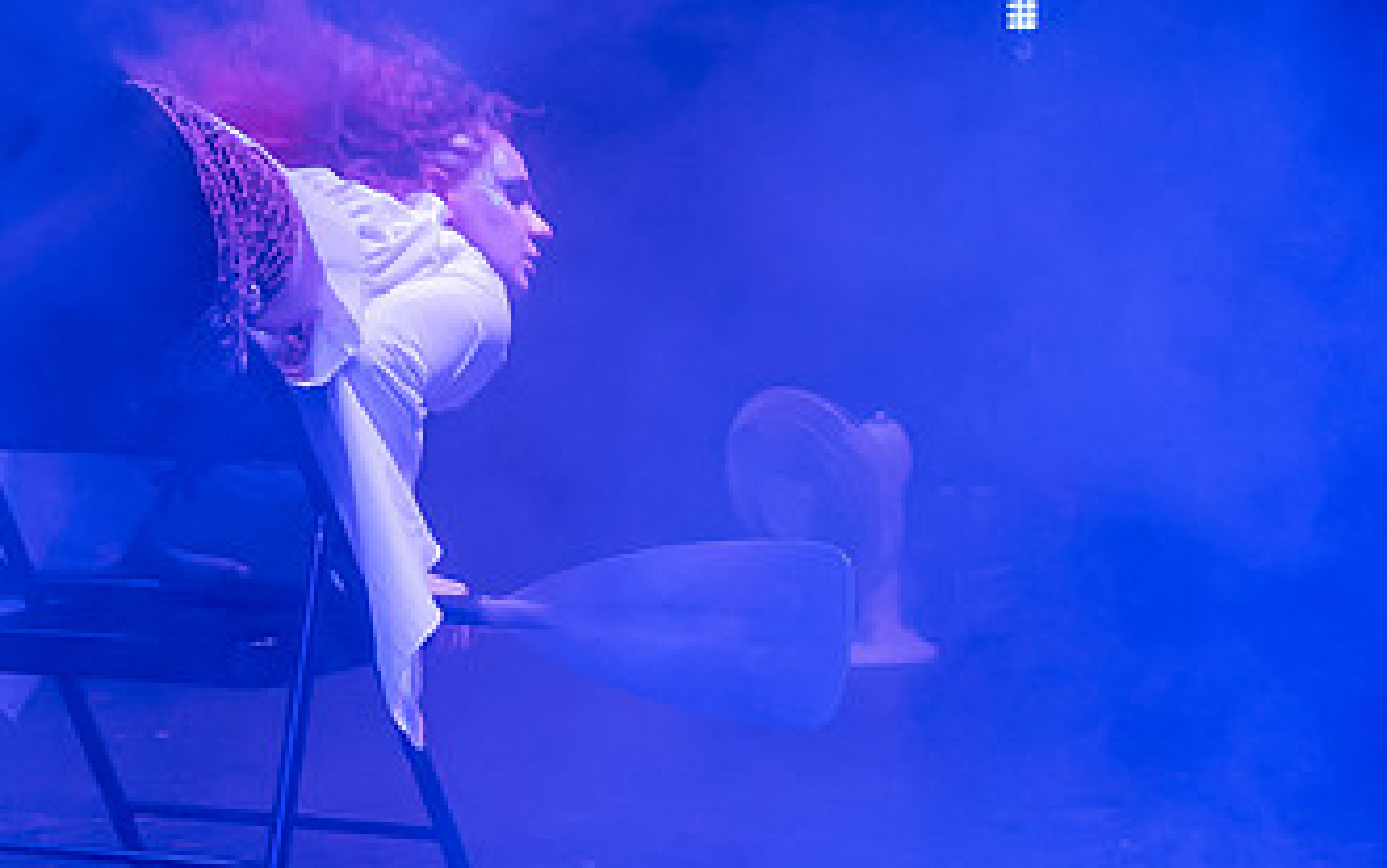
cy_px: 338
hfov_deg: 13.2
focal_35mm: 159
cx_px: 798
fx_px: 6011
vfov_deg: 8.3
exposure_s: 1/160
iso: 5000
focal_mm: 50
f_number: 4
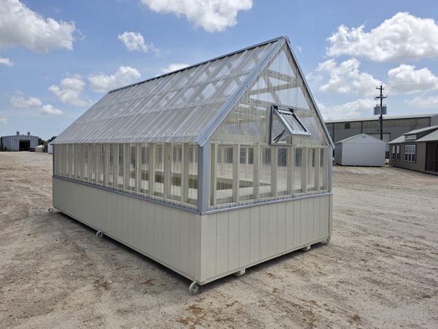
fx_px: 291
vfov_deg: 58.9
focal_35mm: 23
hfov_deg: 73.9
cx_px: 219
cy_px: 164
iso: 50
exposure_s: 1/7939
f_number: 1.4
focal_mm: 6.5
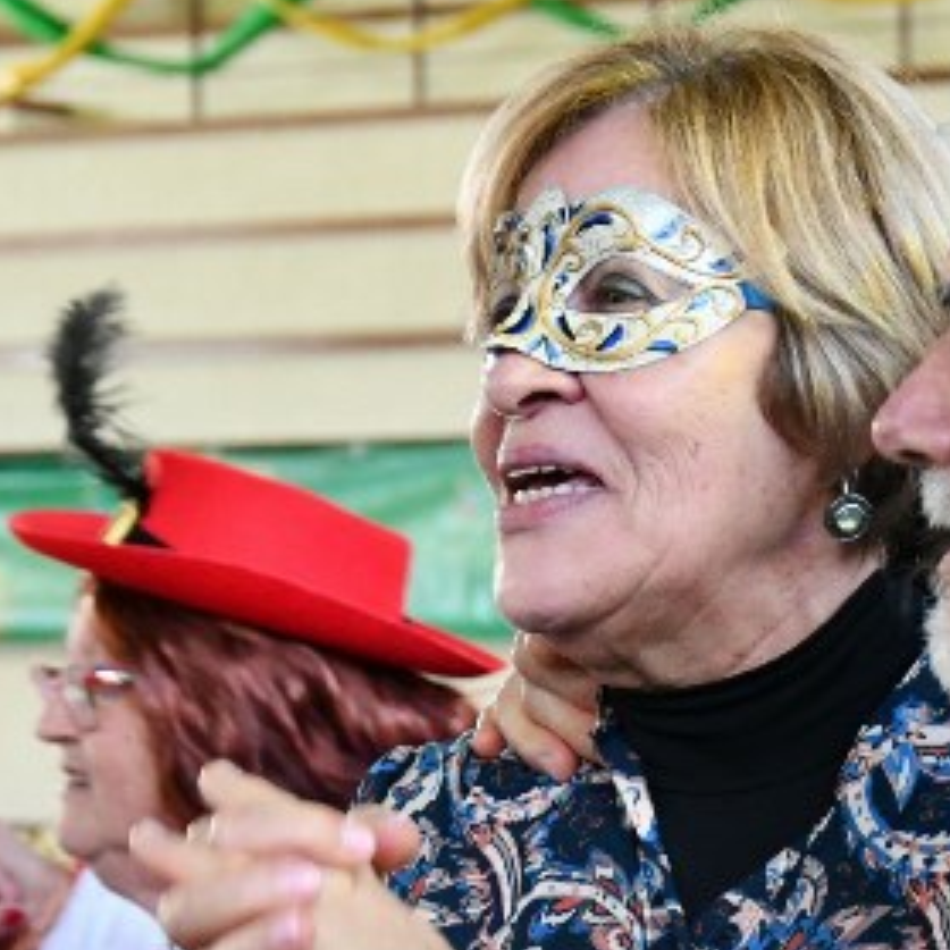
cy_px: 671
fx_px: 6489
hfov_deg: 8.4
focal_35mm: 209
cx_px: 749
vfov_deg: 8.4
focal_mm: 45
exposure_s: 1/125
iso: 2000
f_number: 4.8
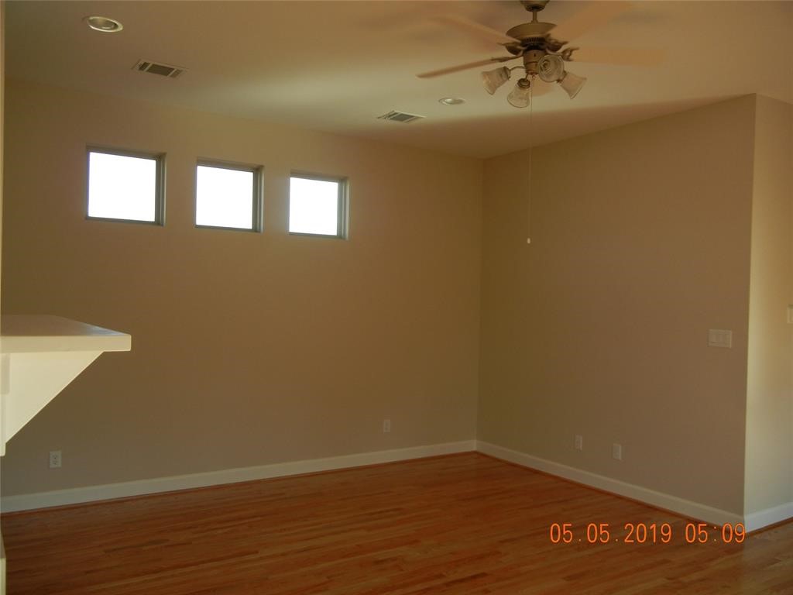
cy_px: 298
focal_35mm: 30
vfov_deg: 46.8
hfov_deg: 60.0
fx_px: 687
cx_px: 396
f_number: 3.5
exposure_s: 1/197
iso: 160
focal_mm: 5.4
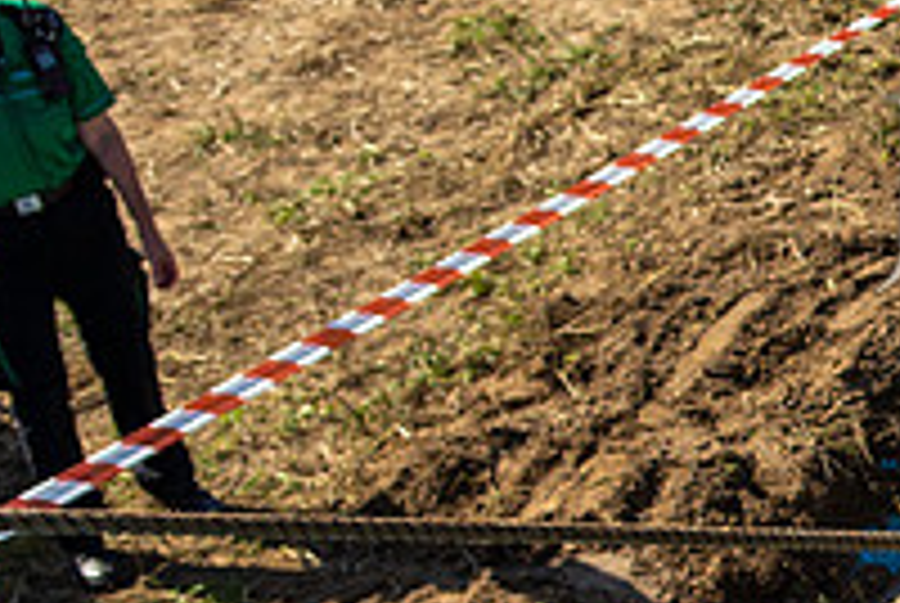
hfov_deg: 16.8
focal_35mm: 113
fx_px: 2829
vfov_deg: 12.1
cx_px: 1242
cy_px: 538
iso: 100
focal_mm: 26
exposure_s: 1/6400
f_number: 4
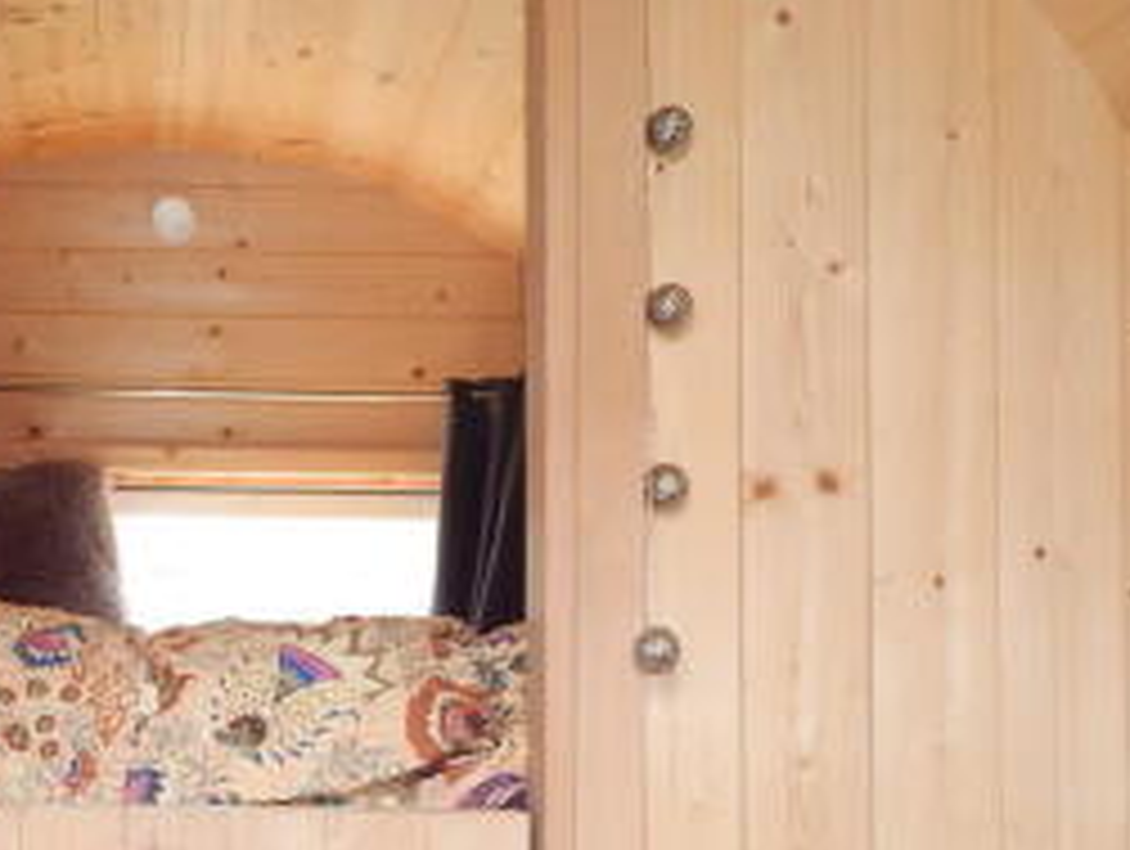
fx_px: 1667
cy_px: 726
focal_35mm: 51
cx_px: 169
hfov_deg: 35.7
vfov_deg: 27.8
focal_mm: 4
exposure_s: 1/30
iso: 125
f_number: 3
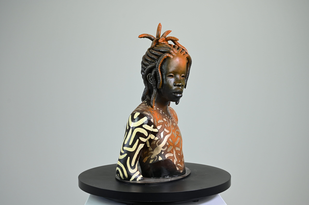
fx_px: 395
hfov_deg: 42.8
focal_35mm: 46
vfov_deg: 29.2
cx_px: 154
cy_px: 102
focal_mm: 46
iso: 1000
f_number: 5.6
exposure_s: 1/125
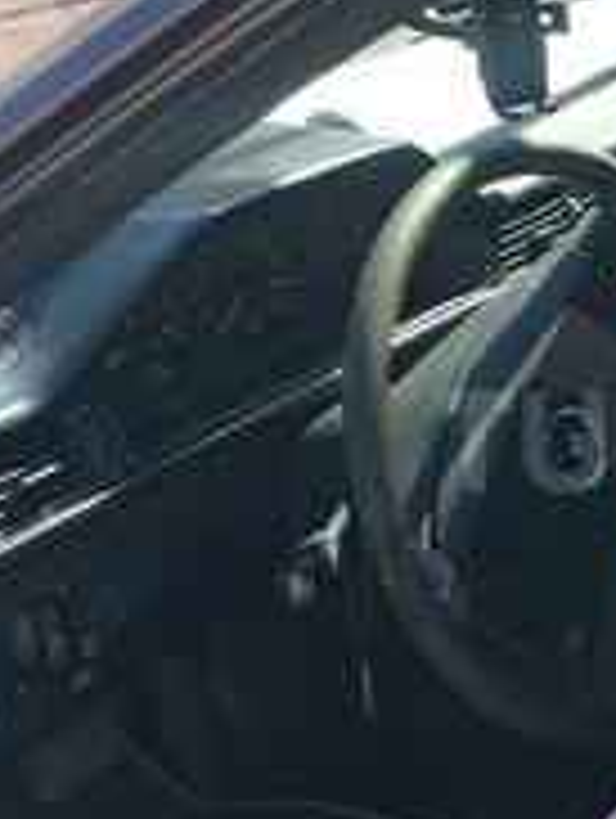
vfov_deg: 24.7
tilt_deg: -26.0
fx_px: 1870
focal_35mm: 79
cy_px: 441
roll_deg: +0.1
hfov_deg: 17.6
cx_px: 782
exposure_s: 1/427
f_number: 2.2
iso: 32
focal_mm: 4.15
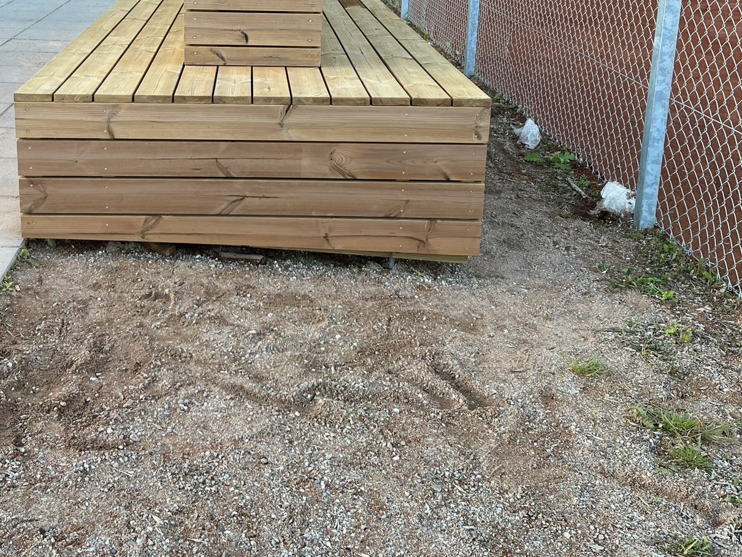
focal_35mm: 44
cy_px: 109
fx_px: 943
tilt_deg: -15.1
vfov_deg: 32.0
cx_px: 248
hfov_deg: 42.4
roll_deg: +0.1
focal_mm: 5.1
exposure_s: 1/219
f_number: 1.6
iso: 40
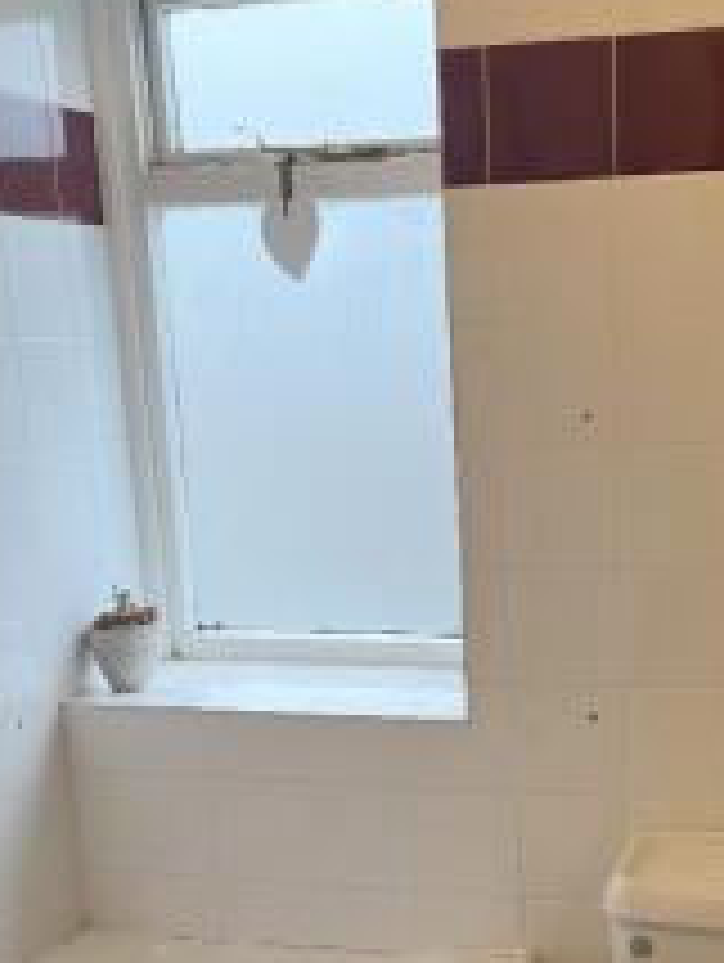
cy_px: 740
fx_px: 1475
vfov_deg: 35.2
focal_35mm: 53
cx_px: 544
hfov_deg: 27.2
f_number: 1.6
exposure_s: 1/50
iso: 64
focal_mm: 5.1
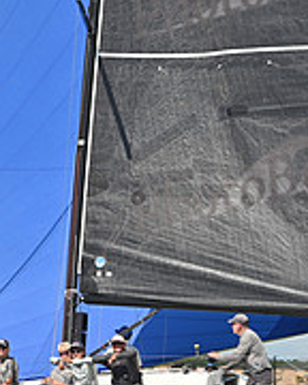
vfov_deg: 7.8
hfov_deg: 6.2
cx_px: 21
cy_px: 322
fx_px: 2826
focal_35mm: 248
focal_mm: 82
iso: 250
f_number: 5.6
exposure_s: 1/1000
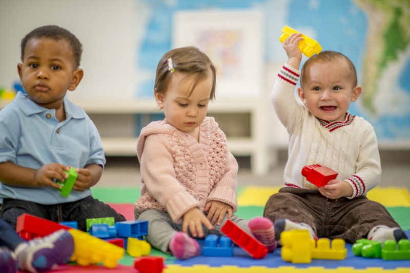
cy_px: 136
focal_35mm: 85
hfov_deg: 23.9
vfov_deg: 16.1
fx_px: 968
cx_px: 205
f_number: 1.6
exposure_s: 1/250
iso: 125
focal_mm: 85
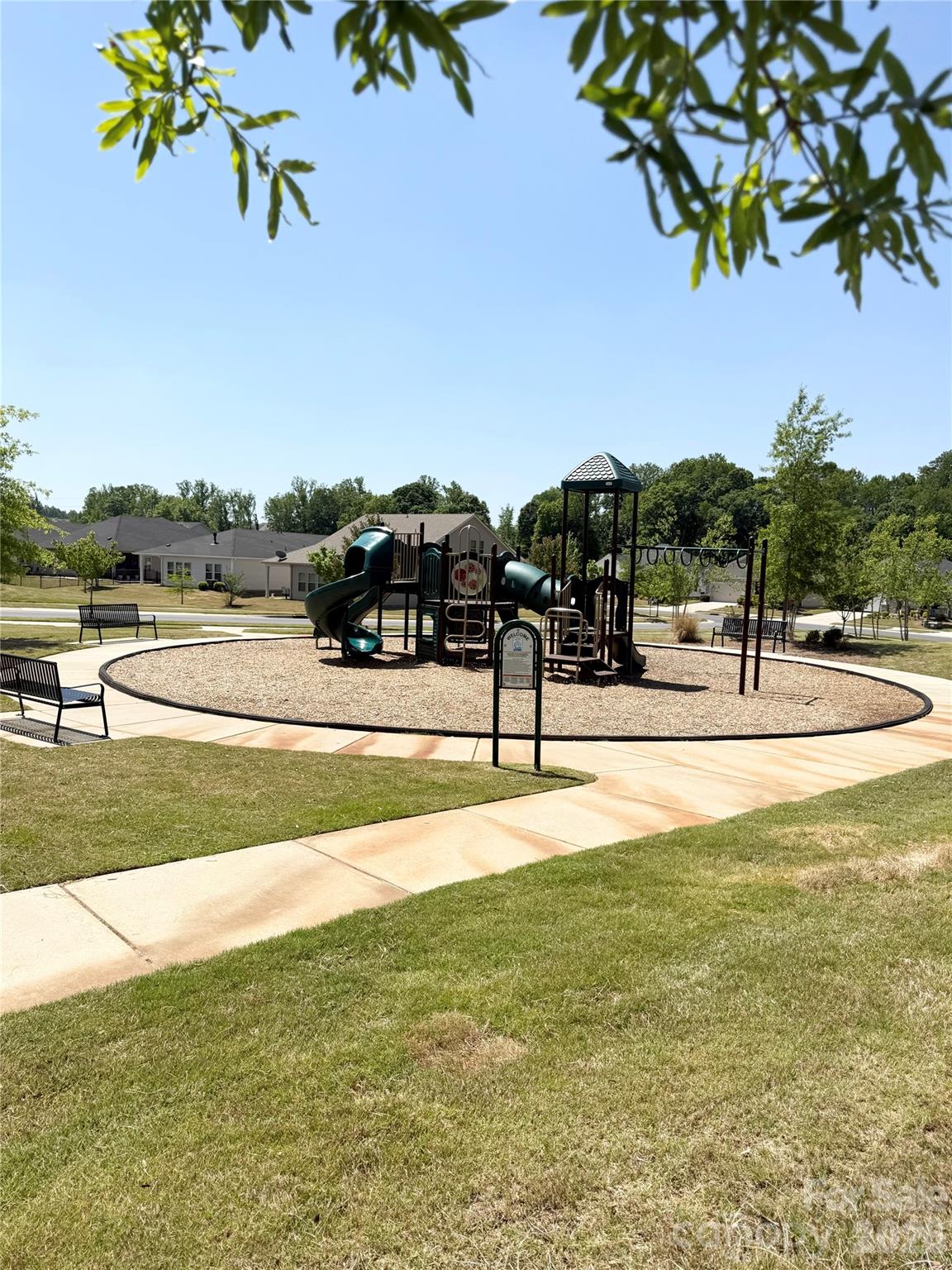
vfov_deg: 71.6
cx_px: 476
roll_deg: -2.5
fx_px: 880
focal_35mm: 24
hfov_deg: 56.8
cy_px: 635
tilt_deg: -4.0
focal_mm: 6.76
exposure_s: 1/6711
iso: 80
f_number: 1.78
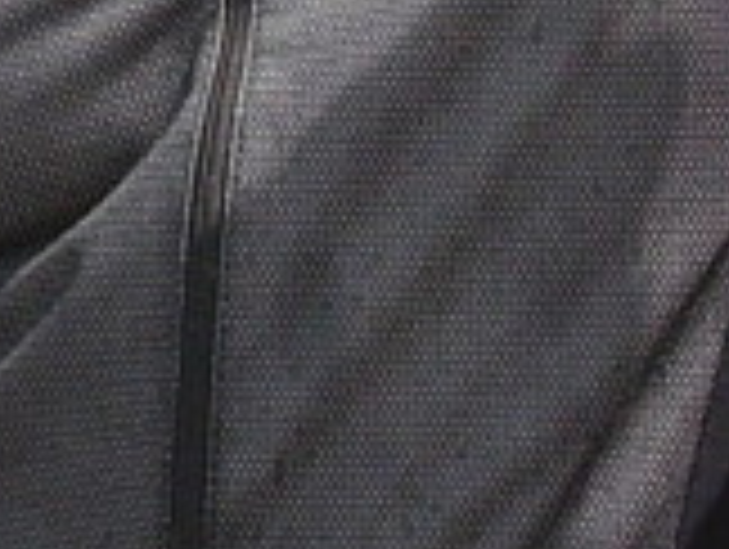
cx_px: 432
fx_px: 5062
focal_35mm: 240
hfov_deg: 8.2
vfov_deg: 6.1
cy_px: -256
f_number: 4.9
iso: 50
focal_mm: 6.3
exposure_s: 1/215
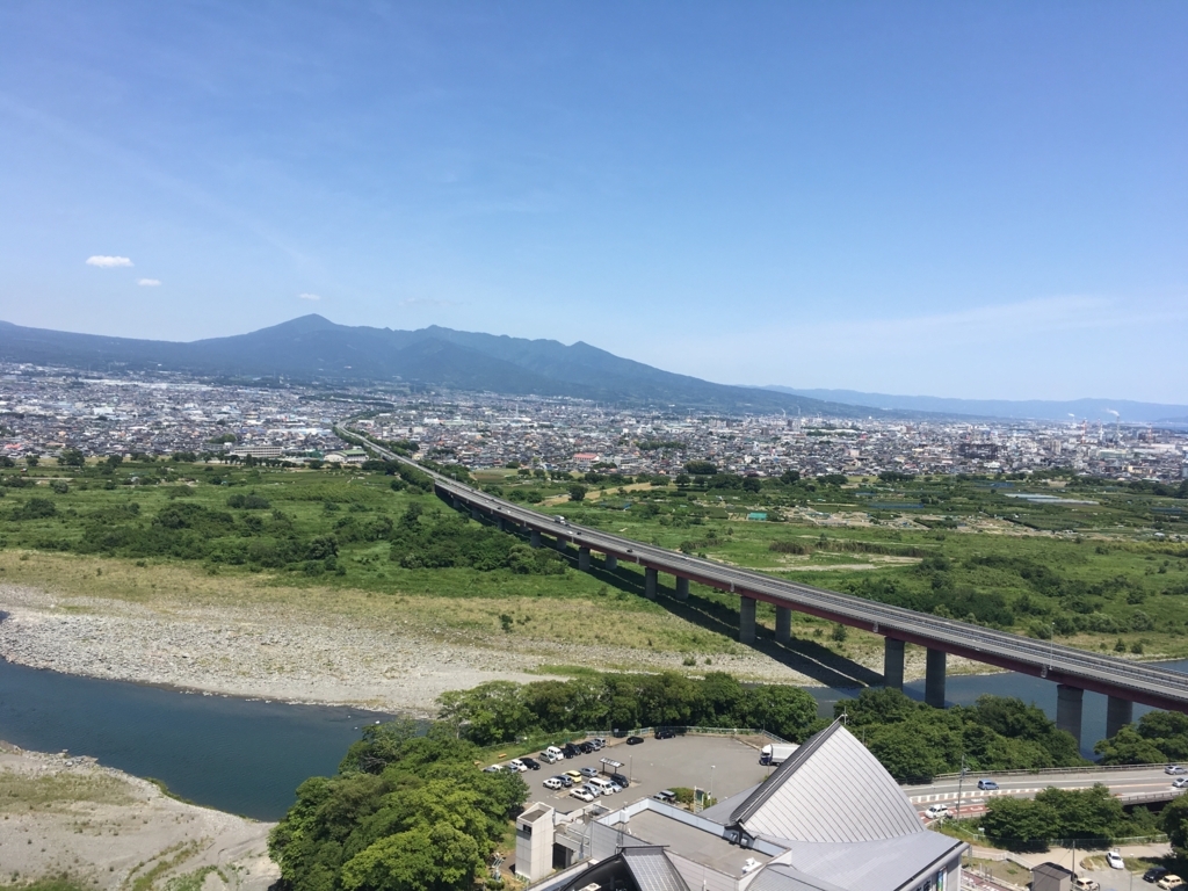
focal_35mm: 29
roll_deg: -2.2
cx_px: 594
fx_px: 995
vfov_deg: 48.2
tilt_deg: -4.0
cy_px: 446
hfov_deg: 61.7
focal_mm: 4.15
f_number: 2.2
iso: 25
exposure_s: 1/1399
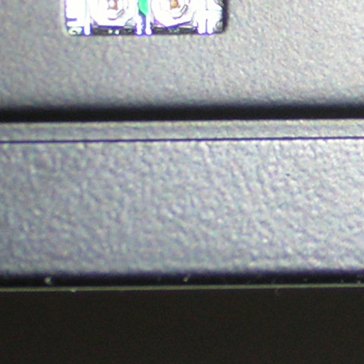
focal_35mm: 320
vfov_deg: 5.5
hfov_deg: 5.5
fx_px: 3807
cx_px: 389
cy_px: -21
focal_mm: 14.1
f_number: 4.7
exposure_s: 1/60.1
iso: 50
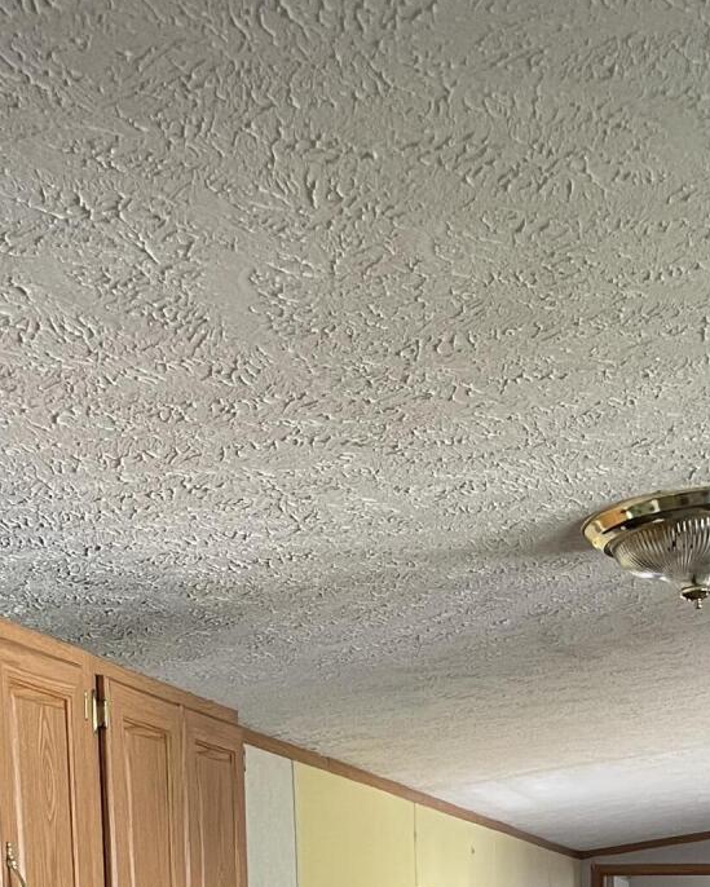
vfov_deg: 22.4
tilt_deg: -7.5
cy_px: 1224
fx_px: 1943
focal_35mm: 74
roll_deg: +0.4
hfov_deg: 20.0
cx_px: 722
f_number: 1.6
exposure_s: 1/60
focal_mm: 4.2
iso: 200
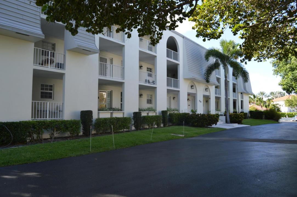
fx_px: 223
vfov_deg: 47.8
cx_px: 148
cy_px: 98
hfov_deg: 67.4
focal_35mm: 27
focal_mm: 18
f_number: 5.6
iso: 100
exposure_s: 1/125
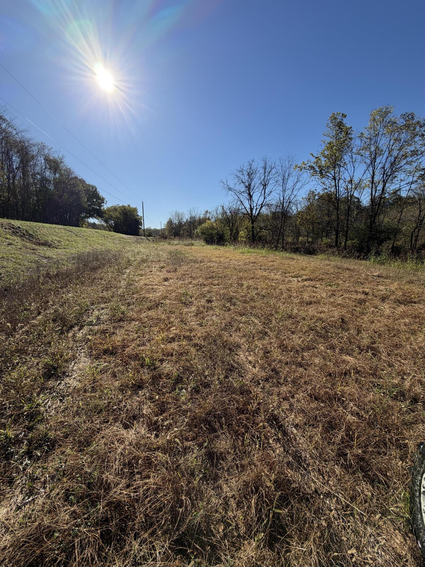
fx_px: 229
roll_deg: +1.6
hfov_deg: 85.7
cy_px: 284
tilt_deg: -10.3
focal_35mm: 14
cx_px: 212
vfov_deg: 102.1
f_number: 2.2
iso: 20
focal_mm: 2.22
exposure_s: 1/864
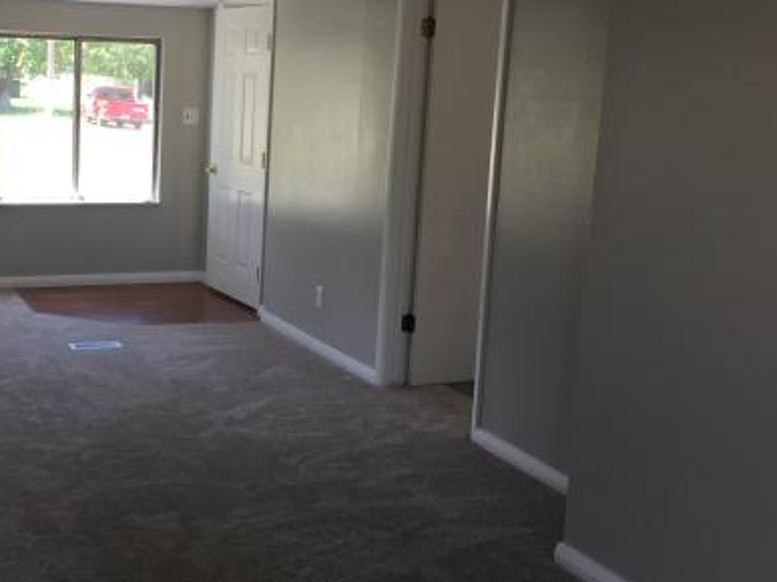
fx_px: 1077
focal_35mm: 48
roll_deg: -3.2
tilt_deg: -9.5
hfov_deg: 38.8
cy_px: 241
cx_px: 213
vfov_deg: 30.2
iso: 50
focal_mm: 4.15
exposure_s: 1/120
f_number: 2.2
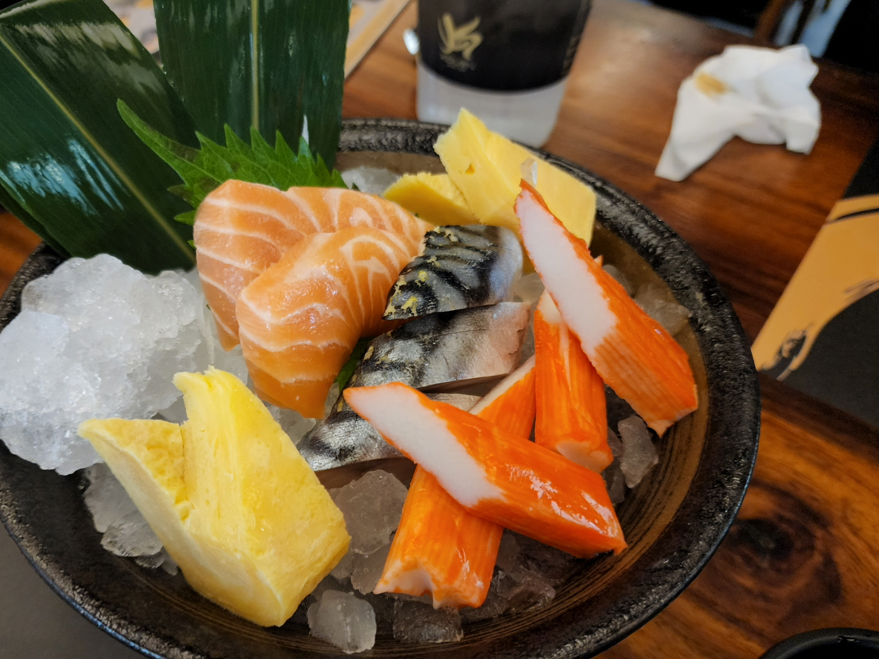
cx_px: 368
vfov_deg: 49.6
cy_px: 383
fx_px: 711
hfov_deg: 63.1
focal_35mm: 28
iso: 640
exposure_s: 1/50
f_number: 1.8
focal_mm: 6.4
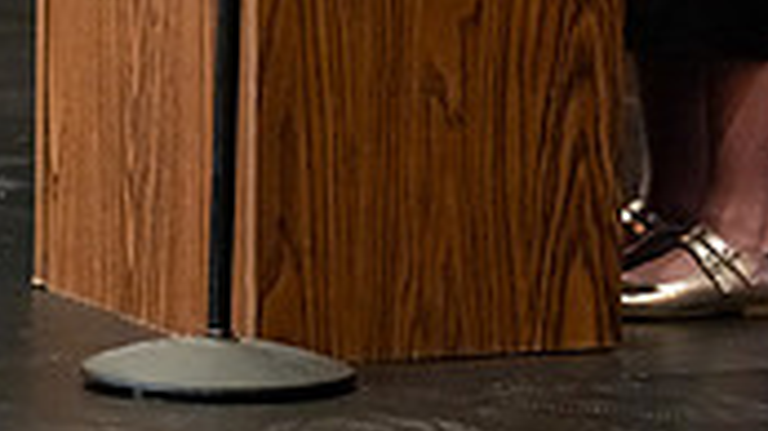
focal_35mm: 544
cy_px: -502
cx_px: 466
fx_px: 11070
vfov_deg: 2.2
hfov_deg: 4.0
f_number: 4
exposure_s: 1/500
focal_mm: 200
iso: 20000
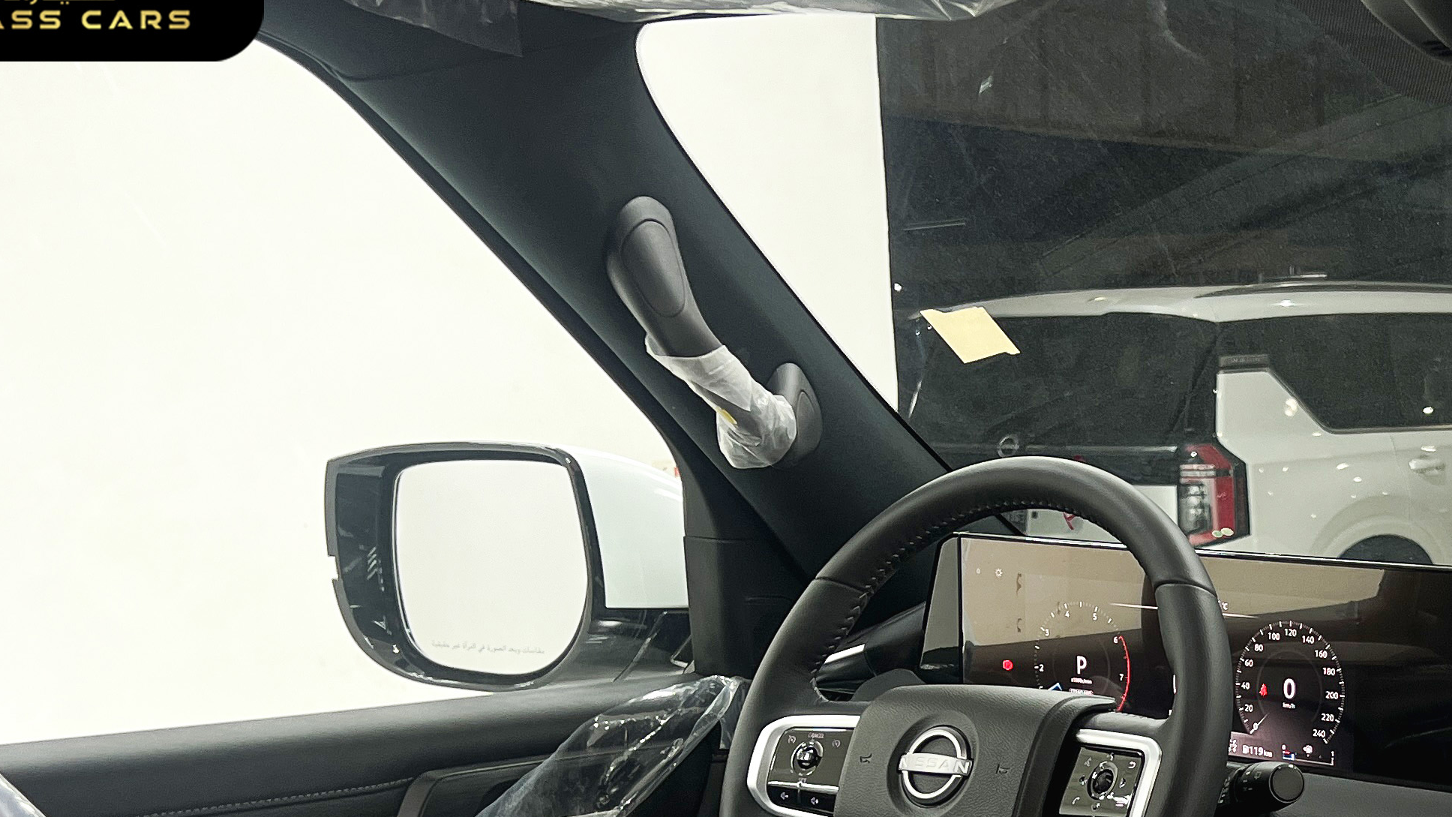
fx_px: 2272
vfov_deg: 19.5
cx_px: 1252
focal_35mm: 59
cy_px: 893
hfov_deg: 33.9
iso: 64
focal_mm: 5.7
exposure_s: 1/150
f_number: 1.5
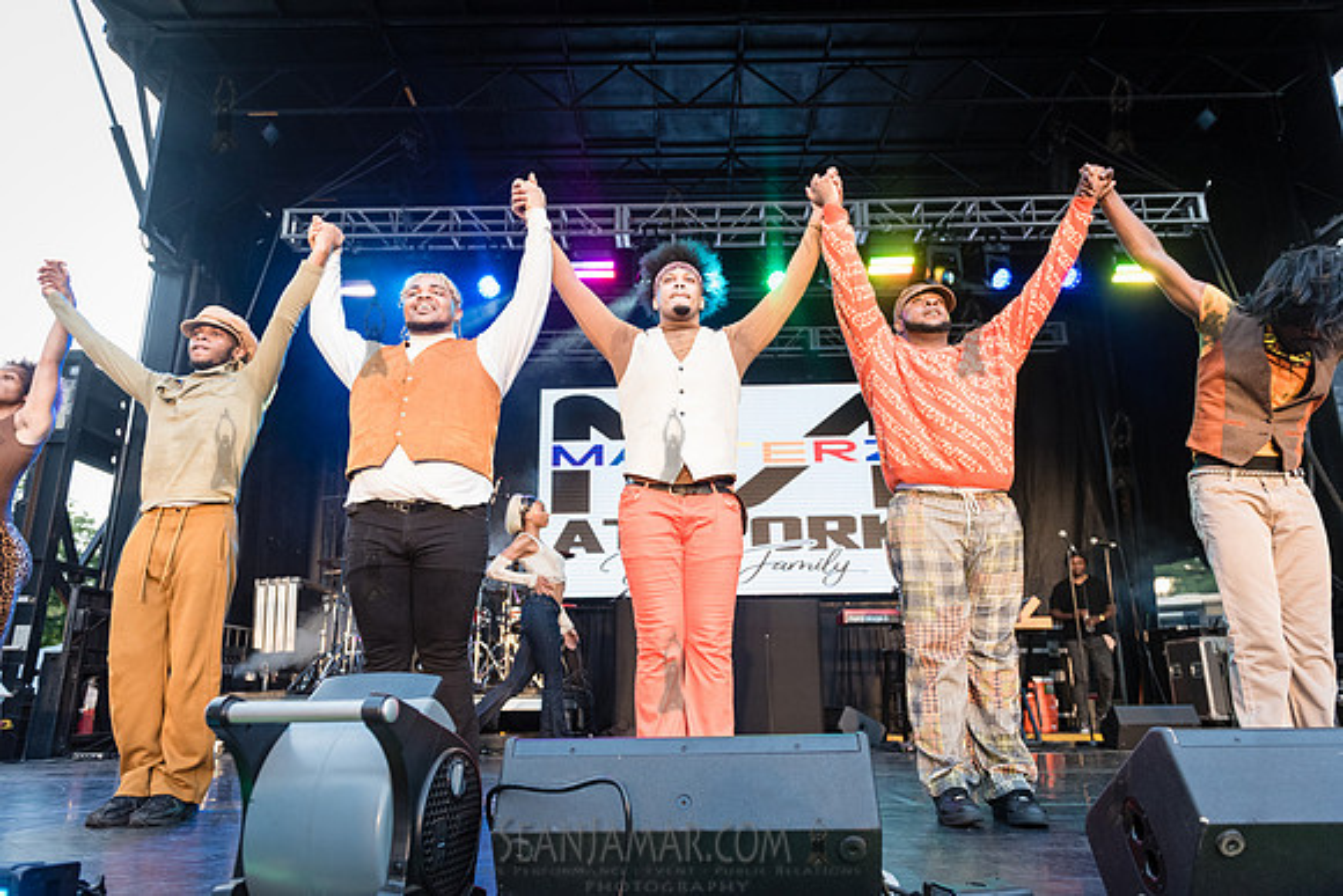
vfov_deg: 53.2
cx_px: 672
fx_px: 896
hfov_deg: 73.7
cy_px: 448
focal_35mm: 24
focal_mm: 24
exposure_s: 1/800
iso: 2000
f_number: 3.2
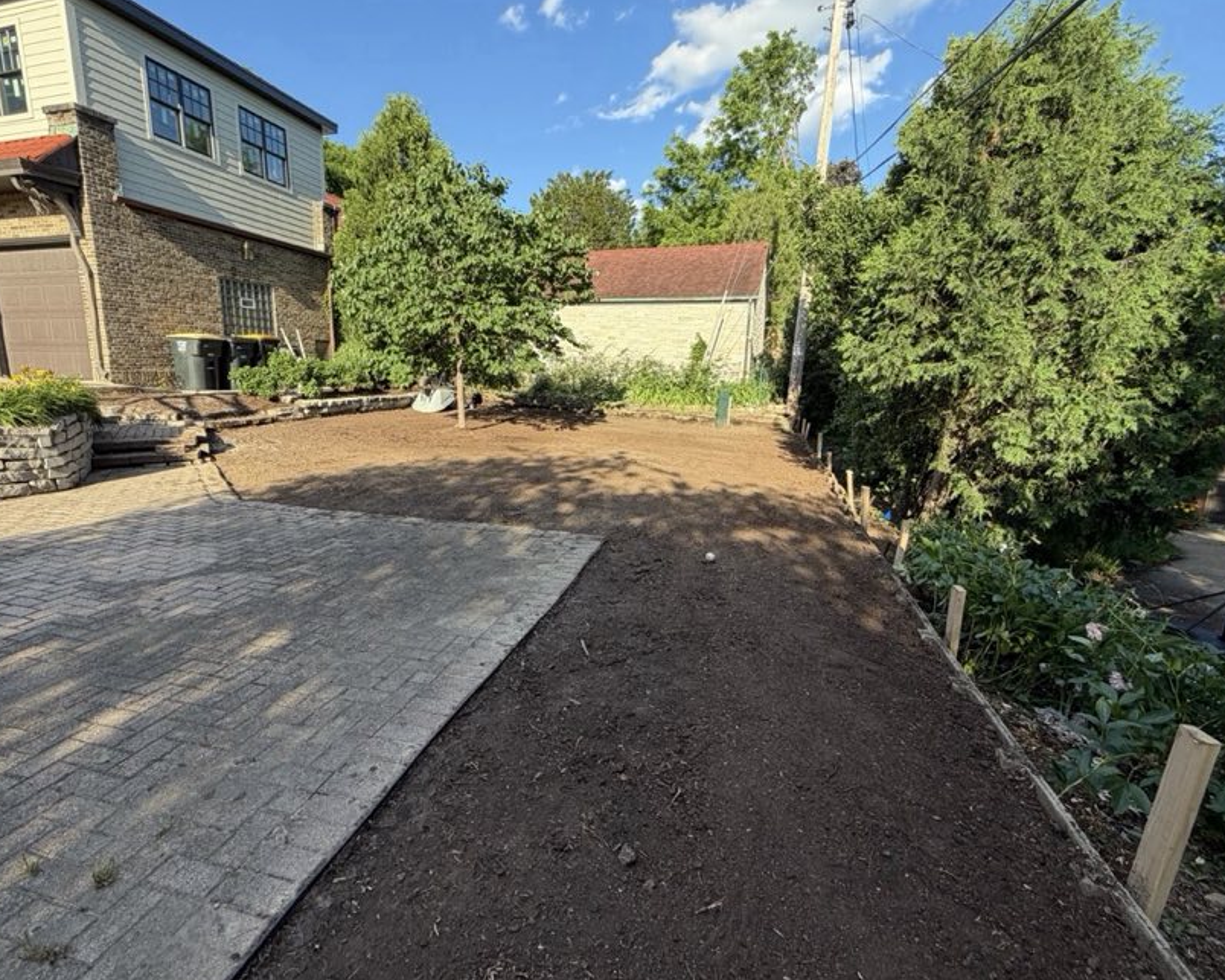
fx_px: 616
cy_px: 492
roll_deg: +0.4
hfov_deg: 89.5
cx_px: 570
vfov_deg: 77.0
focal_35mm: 17
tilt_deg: -11.7
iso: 64
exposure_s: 1/472
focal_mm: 2.22
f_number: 2.2
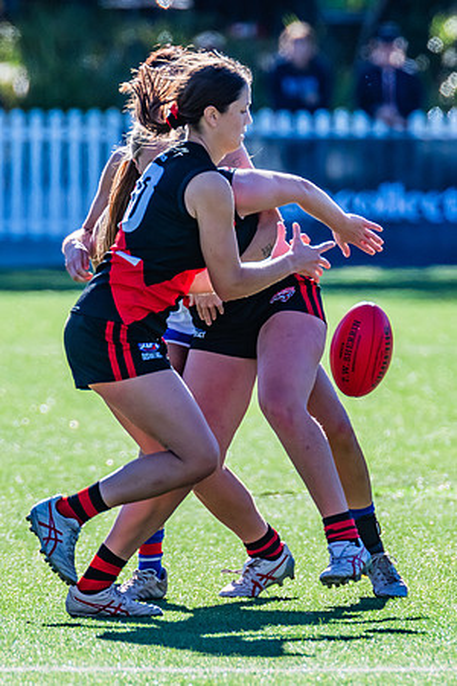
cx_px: 200
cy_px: 313
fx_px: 19284
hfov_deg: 1.4
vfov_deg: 2.0
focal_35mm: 1013
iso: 800
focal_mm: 600
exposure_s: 1/1250
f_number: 9
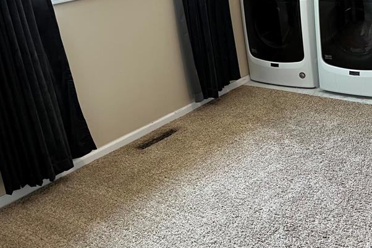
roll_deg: +7.0
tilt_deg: -17.7
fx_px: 475
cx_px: 292
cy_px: 66
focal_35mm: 46
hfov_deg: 41.1
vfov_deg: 28.8
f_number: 1.6
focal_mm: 5.1
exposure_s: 1/60
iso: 200
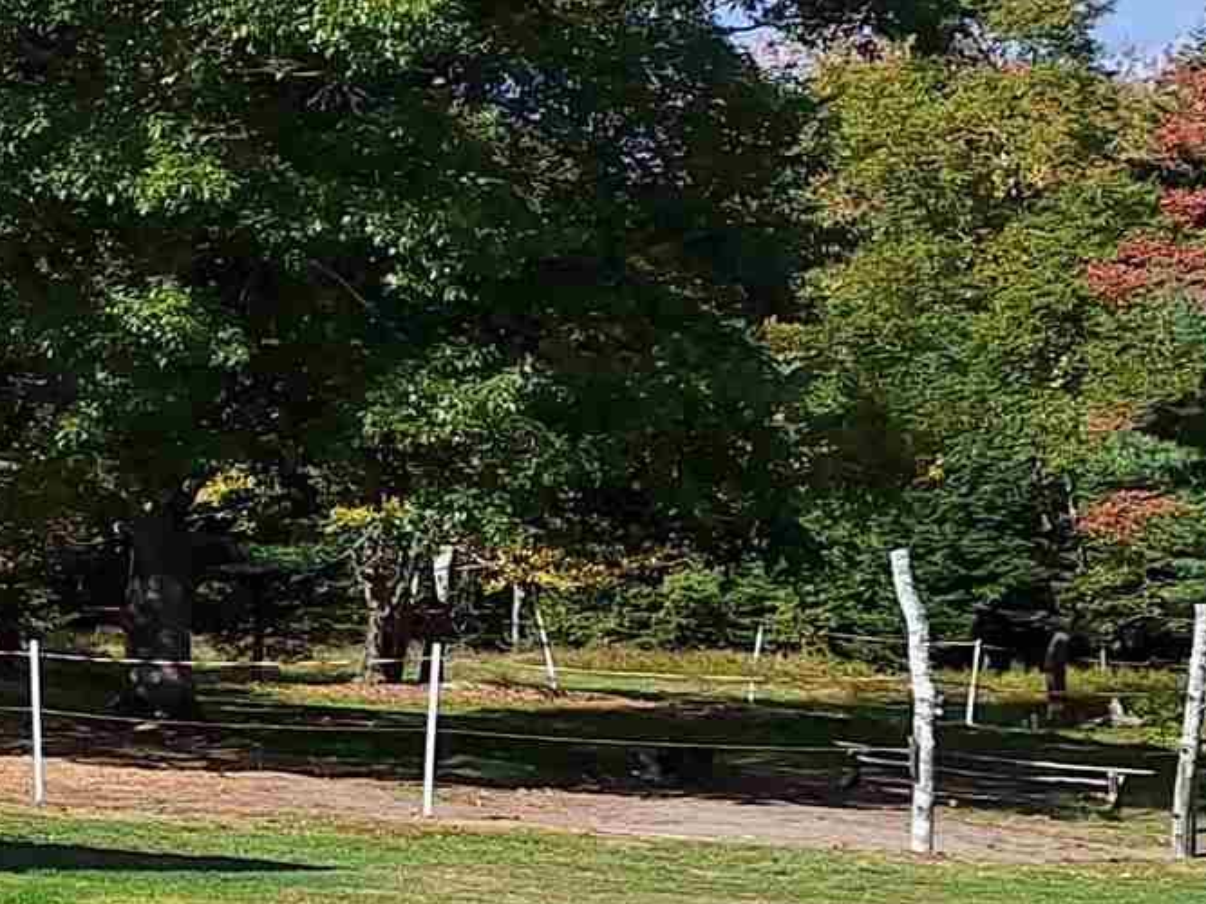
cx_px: -1110
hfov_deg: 15.4
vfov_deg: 13.9
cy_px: 575
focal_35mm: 106
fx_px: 3692
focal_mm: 5.54
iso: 25
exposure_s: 1/2915
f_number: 1.8
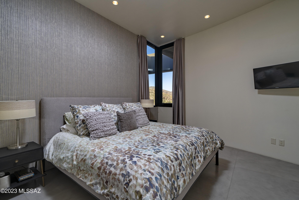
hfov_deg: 96.7
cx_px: 150
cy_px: 100
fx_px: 133
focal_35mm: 16
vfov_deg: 73.7
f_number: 7.1
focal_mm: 16
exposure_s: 1/100
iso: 200
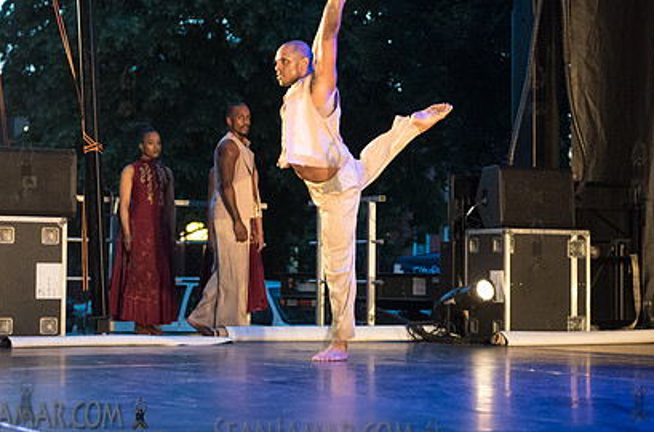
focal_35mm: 93
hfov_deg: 22.0
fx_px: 1684
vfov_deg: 14.6
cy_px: 203
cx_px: 336
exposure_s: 1/160
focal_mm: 55
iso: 4000
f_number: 2.8
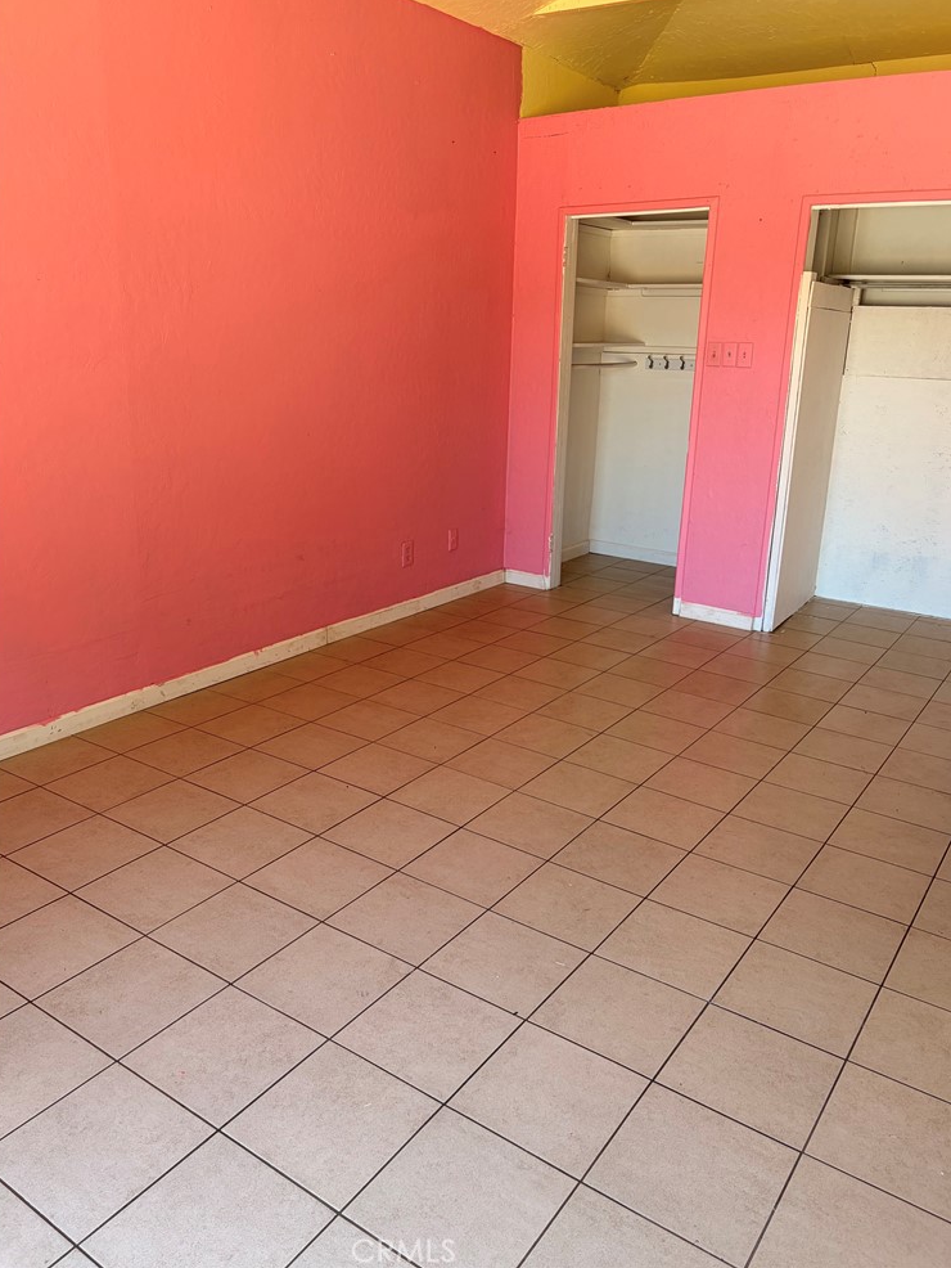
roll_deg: -1.9
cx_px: 479
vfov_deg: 65.3
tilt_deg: -15.1
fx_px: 989
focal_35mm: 27
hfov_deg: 51.4
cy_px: 611
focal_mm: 5.96
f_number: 1.6
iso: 64
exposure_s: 1/122
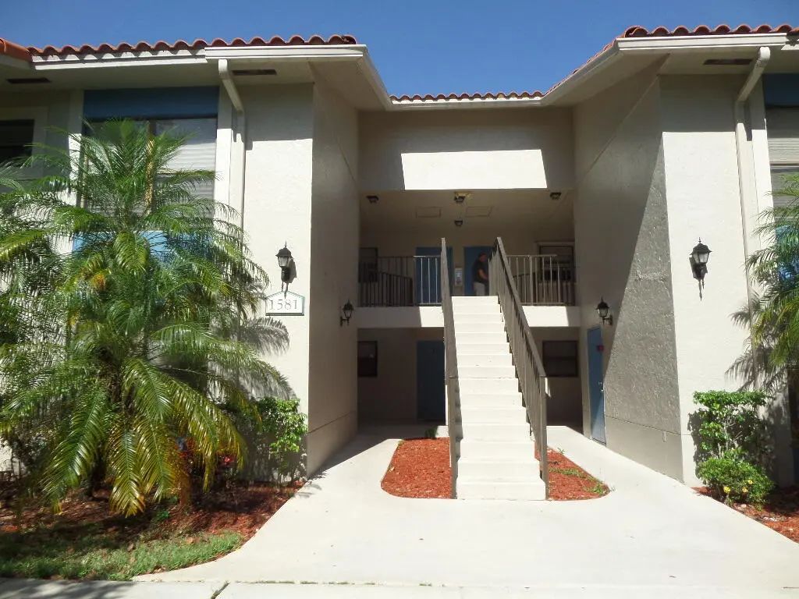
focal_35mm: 24
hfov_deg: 71.6
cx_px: 400
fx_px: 554
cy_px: 300
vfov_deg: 56.8
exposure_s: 1/1000
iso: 100
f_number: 3.2
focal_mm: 4
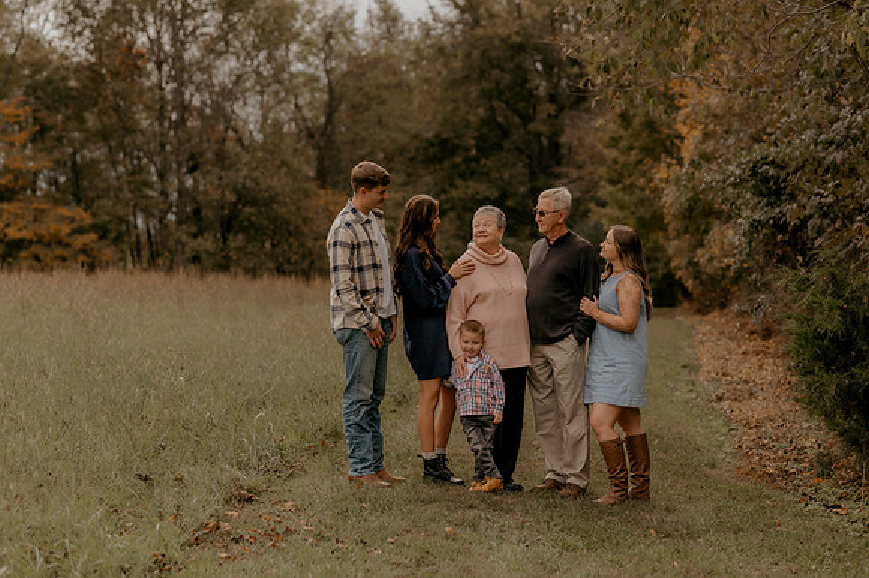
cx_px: 434
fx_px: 2051
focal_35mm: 85
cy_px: 289
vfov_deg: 16.1
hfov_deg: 23.9
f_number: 2.8
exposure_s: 1/800
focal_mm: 85
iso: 125
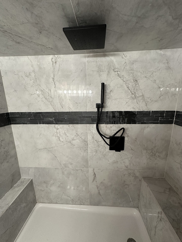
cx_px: 91
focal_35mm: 14
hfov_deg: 85.7
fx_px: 98
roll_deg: +0.4
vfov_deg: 102.1
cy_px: 121
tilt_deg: -11.1
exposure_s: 1/60
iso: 250
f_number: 2.2
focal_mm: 2.22
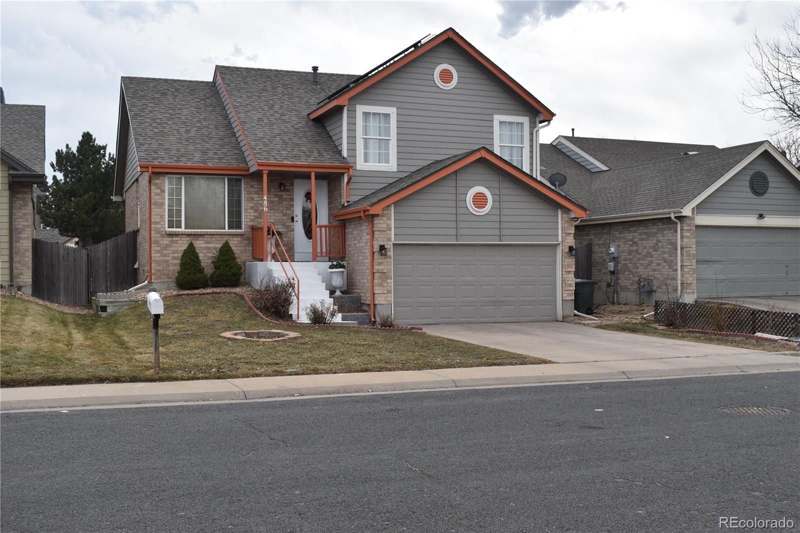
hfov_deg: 49.6
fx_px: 866
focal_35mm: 39
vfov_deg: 34.2
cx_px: 400
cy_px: 266
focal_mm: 26
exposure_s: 1/250
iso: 100
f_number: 8
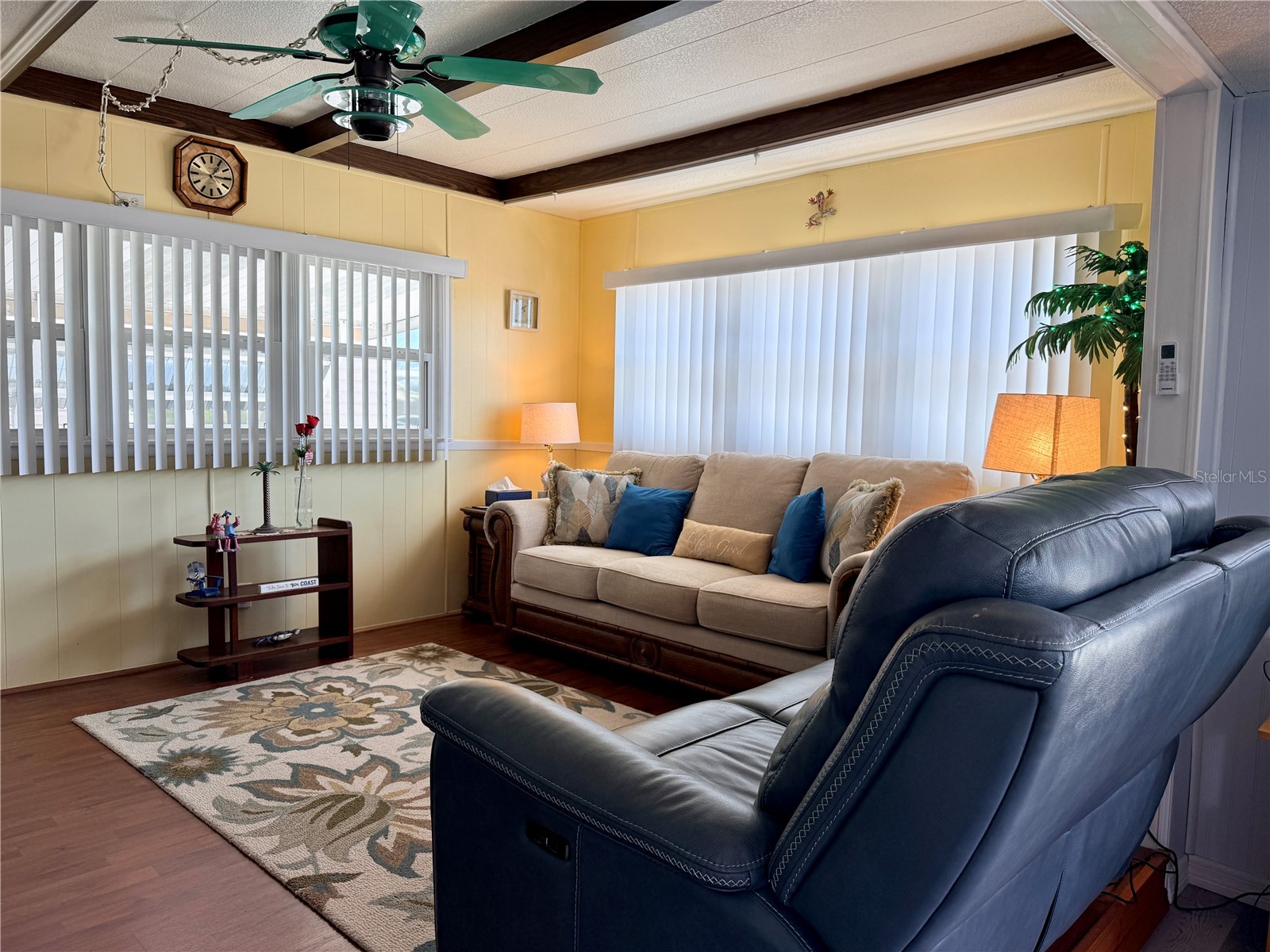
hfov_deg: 71.6
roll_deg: -0.8
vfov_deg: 56.8
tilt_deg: -5.3
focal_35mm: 24
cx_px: 635
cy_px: 476
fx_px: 881
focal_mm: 6.76
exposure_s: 1/140
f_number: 1.78
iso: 64
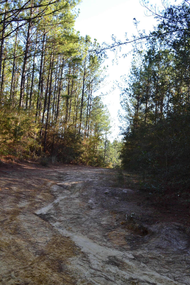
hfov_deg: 36.9
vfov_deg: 53.1
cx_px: 95
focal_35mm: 36
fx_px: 285
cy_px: 142
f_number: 9
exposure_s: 1/100
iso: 400
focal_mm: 24
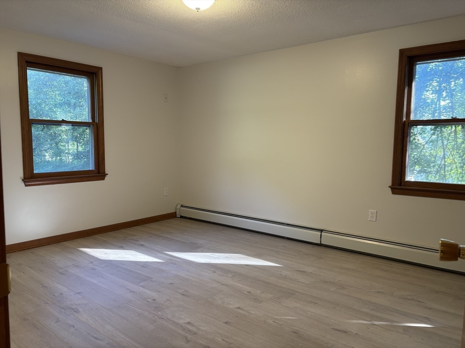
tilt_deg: -6.3
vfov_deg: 53.1
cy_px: 174
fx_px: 349
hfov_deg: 67.3
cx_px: 232
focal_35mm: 26
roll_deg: -0.7
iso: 80
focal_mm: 5.96
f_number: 1.6
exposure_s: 1/60
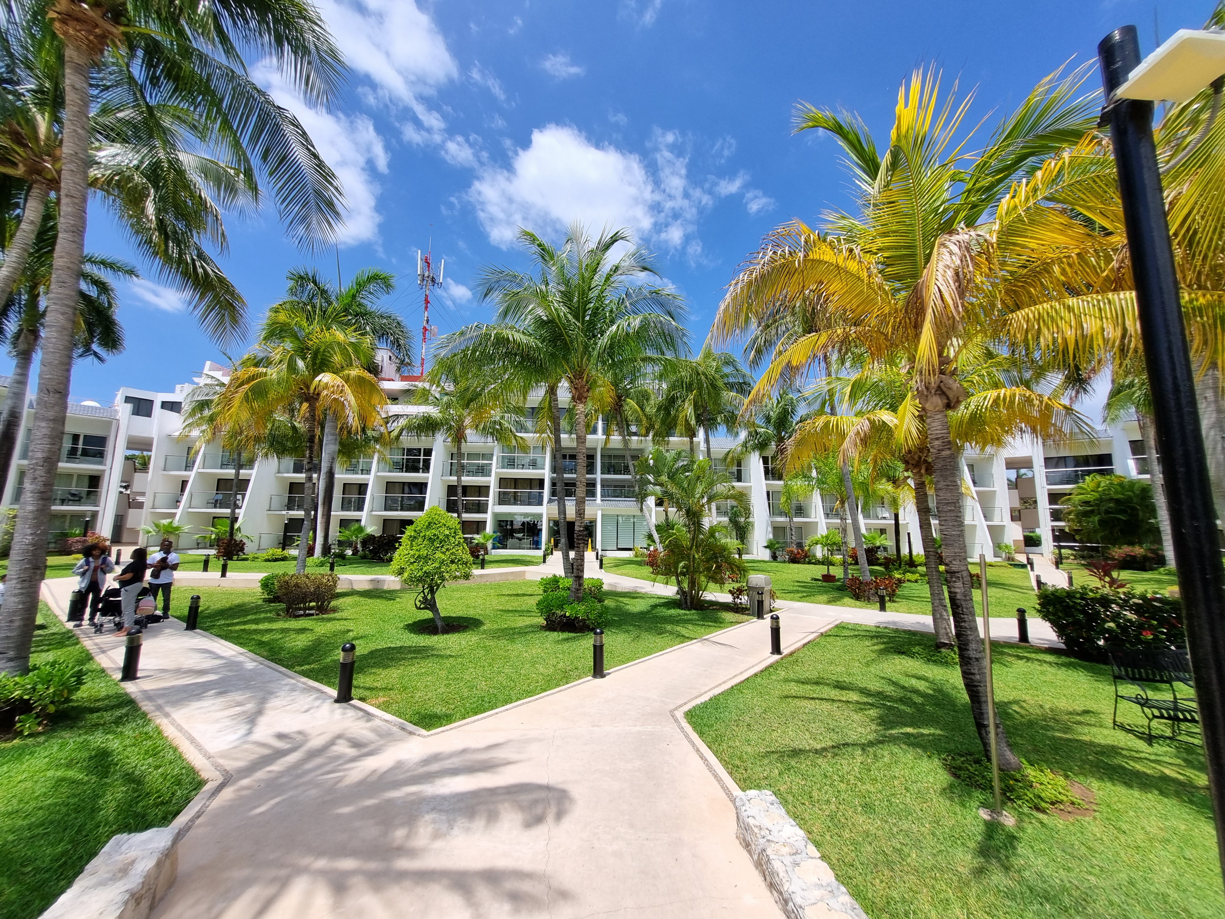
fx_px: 460
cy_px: 460
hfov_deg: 106.2
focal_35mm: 13
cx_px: 612
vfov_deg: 89.9
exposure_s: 1/2048
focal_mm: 1.74
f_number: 2.2
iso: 50
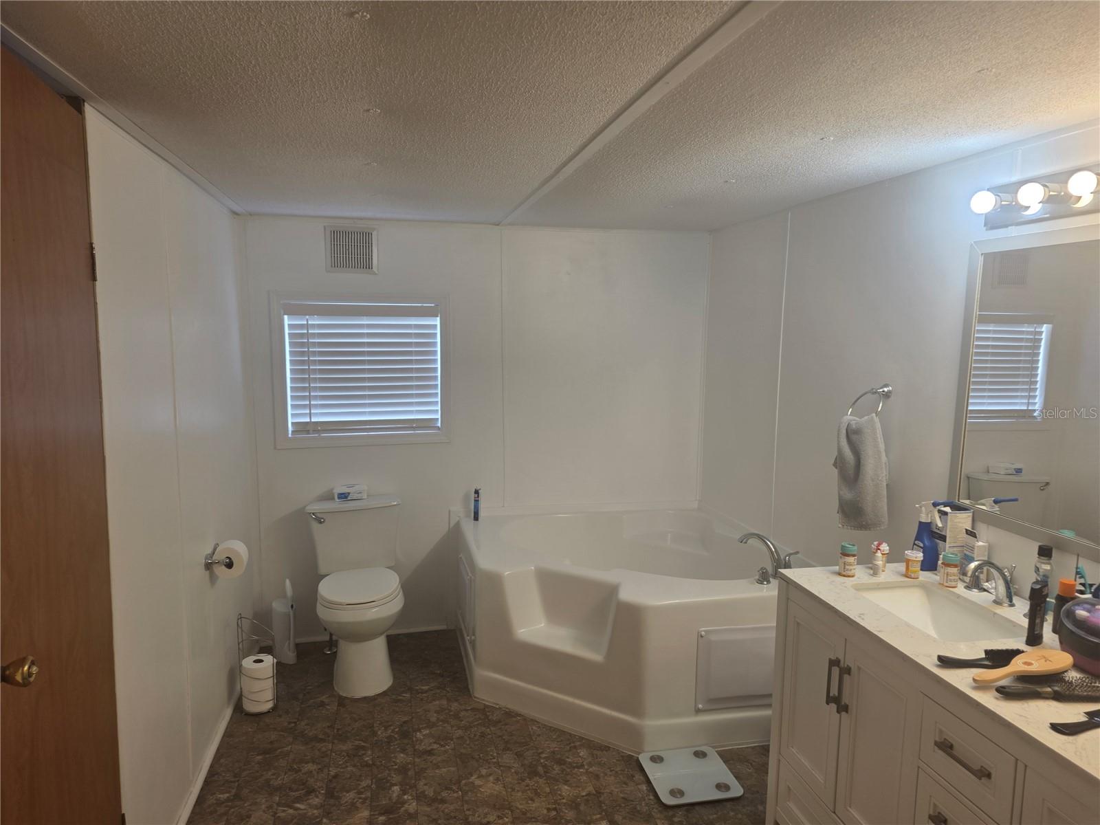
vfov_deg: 58.9
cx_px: 550
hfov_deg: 73.9
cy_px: 412
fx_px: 731
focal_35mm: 23
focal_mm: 6.25
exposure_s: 1/120
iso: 64
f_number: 1.7
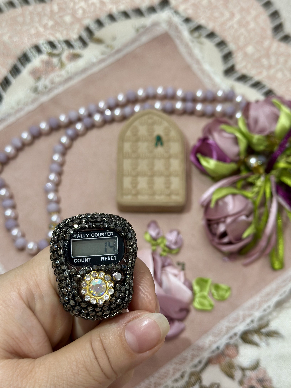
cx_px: 146
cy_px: 194
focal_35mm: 48
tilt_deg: -70.7
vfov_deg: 39.7
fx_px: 538
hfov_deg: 30.3
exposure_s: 1/100
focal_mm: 6.86
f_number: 1.78
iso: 200
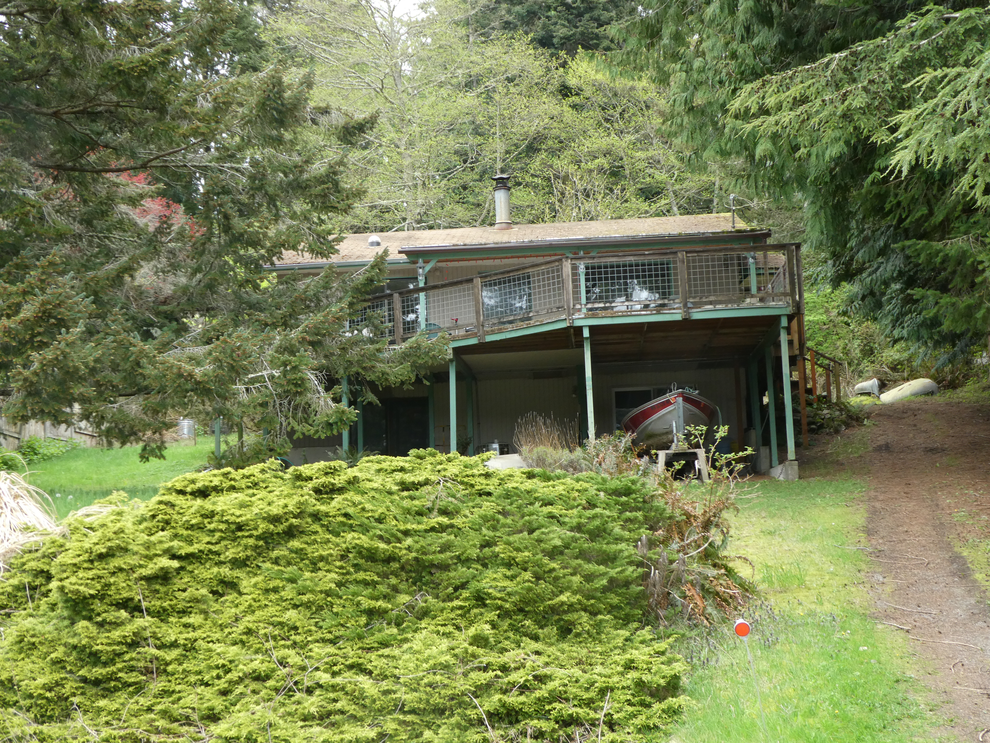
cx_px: 495
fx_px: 1344
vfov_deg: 30.9
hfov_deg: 40.4
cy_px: 372
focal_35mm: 47
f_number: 4
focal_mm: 8.4
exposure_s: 1/80
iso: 200
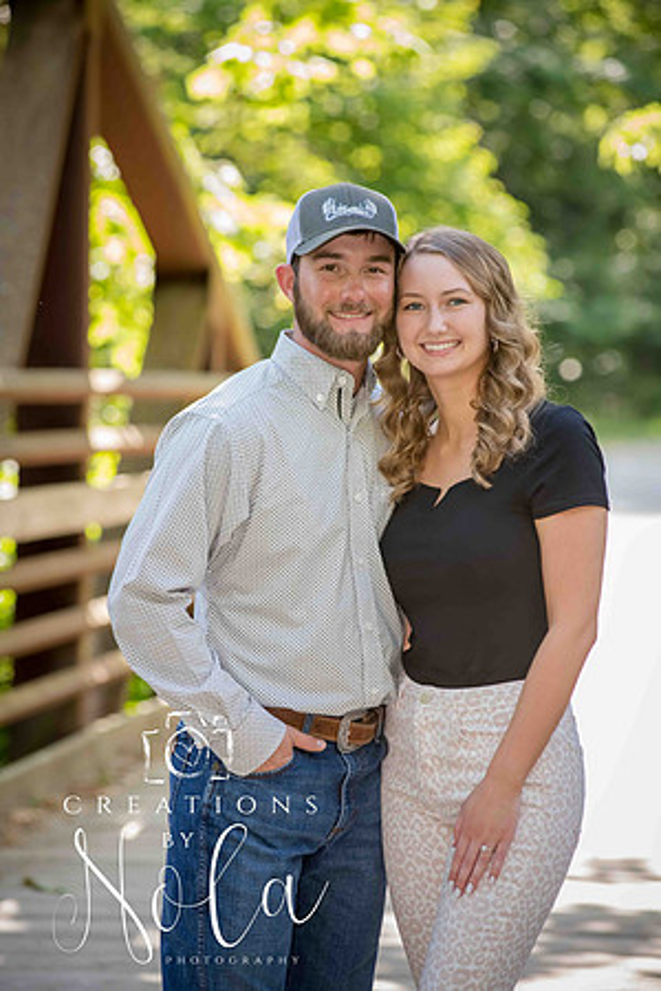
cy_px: 496
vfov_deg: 13.2
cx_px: 330
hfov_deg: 8.9
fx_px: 4269
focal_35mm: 155
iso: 800
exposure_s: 1/400
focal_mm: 155
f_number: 5
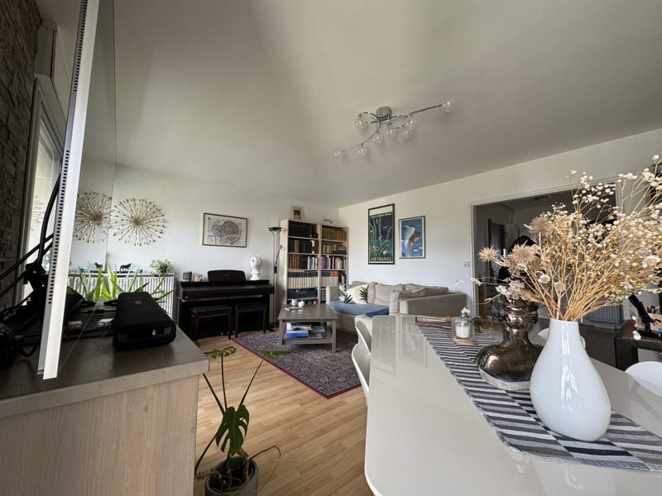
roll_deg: +0.1
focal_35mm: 14
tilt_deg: +2.9
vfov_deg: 85.7
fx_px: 268
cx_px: 331
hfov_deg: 102.1
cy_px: 248
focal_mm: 2.22
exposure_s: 1/99
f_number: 2.2
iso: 80
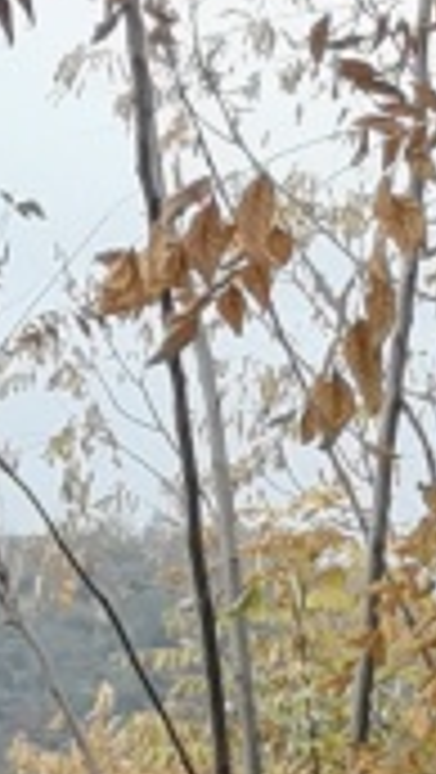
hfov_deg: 8.9
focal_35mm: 135
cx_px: 512
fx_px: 2769
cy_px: 961
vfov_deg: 15.3
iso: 50
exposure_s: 1/153
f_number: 2.4
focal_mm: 1.78
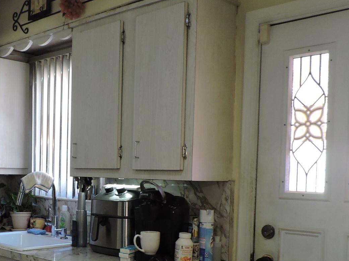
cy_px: 200
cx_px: 92
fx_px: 474
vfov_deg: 30.3
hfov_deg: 39.5
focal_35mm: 47
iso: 360
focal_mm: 4.3
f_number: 3
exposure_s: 1/30
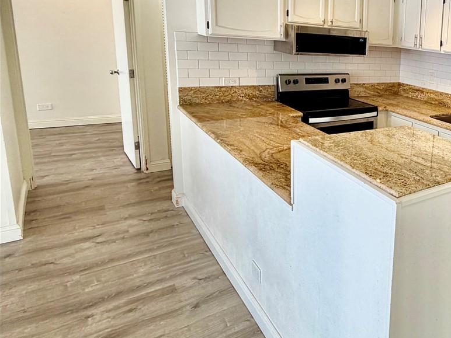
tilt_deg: -10.8
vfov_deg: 47.4
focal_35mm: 29
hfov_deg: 48.6
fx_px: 378
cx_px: 467
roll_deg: -5.0
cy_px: 112
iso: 40
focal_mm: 2.22
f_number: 2.2
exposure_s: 1/120
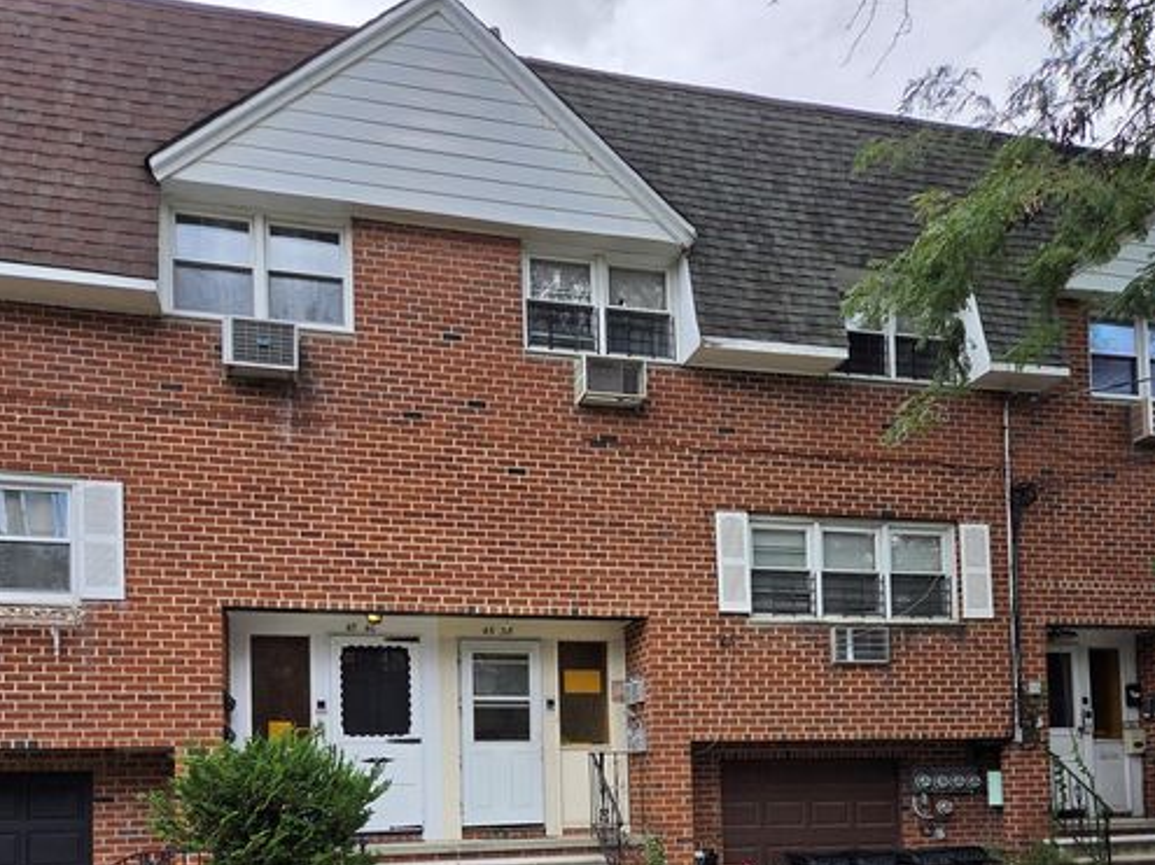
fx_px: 1034
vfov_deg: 42.2
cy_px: 759
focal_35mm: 31
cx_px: 579
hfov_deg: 58.4
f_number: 1.8
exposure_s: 1/2820
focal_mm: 5.4
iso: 80
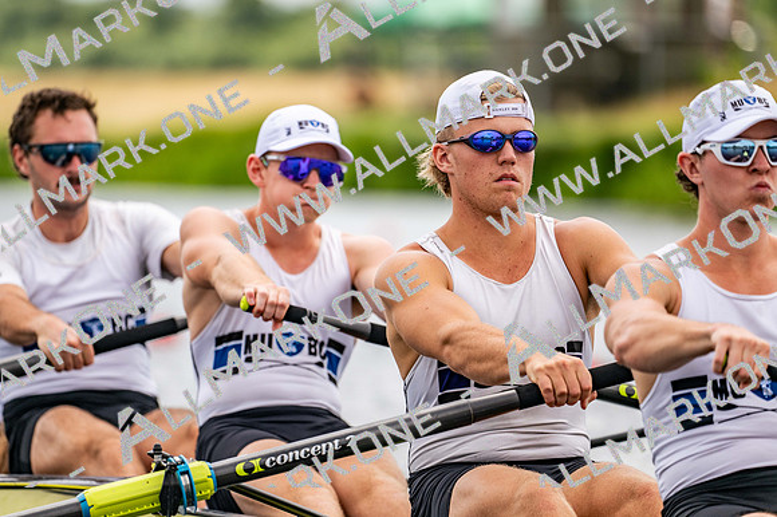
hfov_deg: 5.2
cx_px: 388
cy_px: 258
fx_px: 8630
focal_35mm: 400
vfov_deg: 3.4
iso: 360
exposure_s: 1/2500
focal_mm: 400
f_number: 4.5
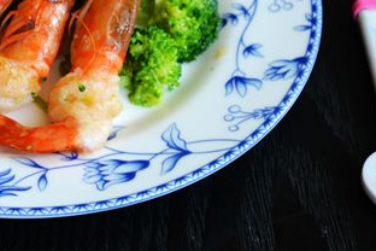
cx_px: 4
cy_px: -50
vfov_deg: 6.5
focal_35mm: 211
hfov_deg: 9.7
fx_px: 2207
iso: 560
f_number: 5.6
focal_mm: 55
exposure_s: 1/60
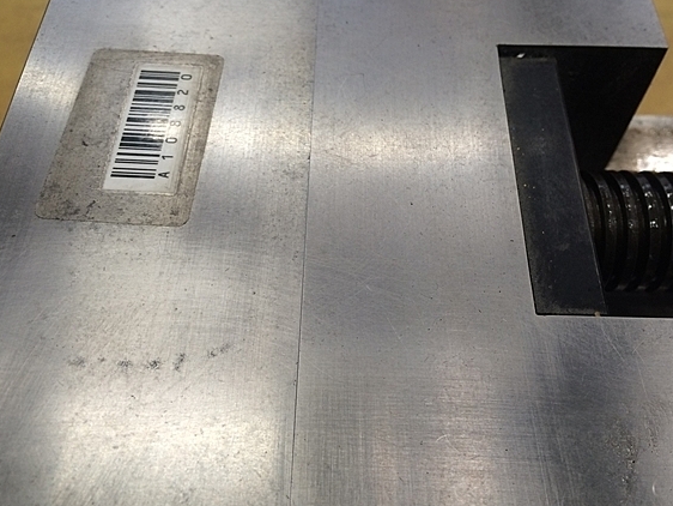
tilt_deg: -58.4
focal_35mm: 33
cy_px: 260
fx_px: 642
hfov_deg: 55.3
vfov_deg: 43.0
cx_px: 353
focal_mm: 4.15
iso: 50
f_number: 2.2
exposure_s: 1/30
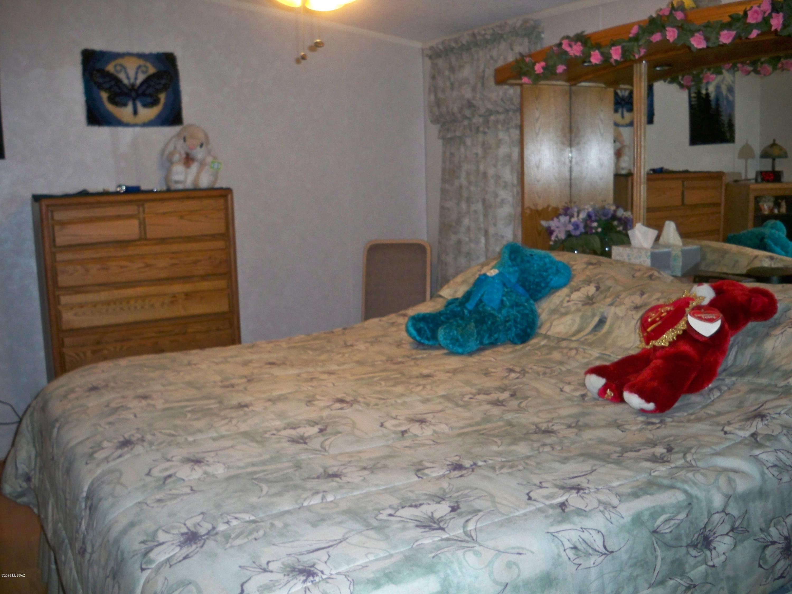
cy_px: 297
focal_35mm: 35
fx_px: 801
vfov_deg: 40.7
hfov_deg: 52.6
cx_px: 396
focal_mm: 6.3
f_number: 3.1
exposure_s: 1/60
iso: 200
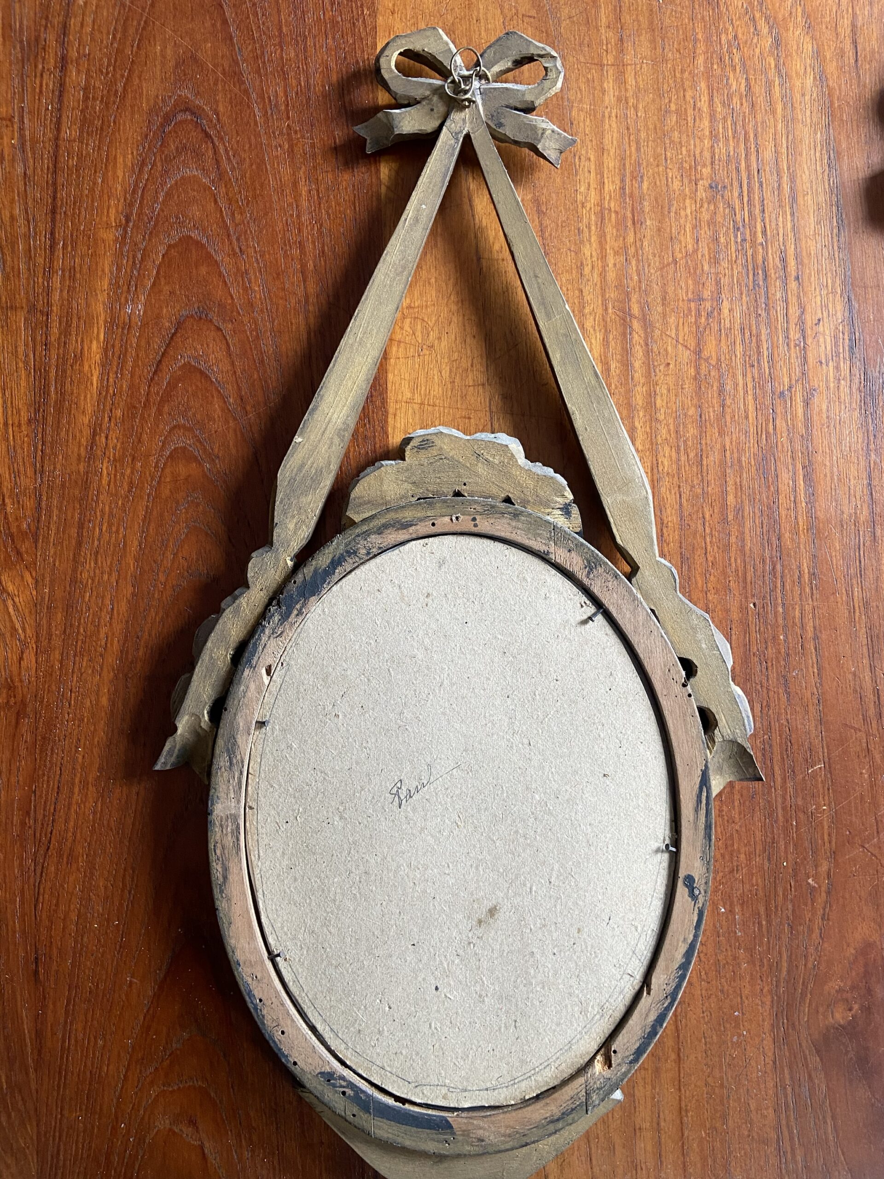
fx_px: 885
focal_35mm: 26
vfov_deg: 67.3
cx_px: 442
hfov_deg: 53.1
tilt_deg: -85.9
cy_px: 590
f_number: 1.8
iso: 160
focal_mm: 4.25
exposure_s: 1/60
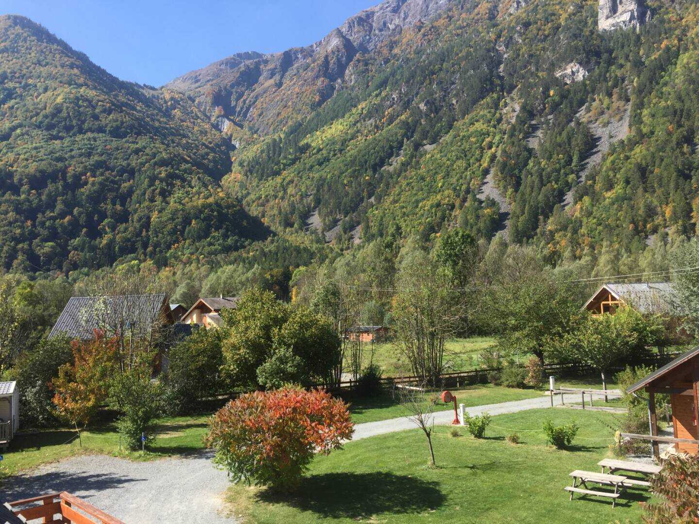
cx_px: 350
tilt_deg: +5.6
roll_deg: +1.0
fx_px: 586
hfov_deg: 61.7
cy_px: 262
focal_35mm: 29
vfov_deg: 48.2
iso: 32
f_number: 2.2
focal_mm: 4.15
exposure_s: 1/879
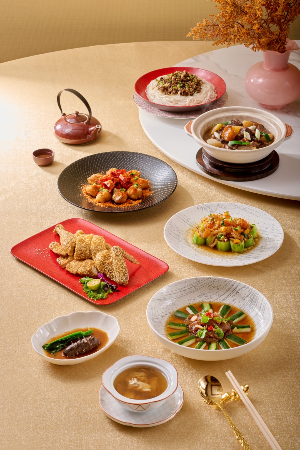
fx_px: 1062
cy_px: 225
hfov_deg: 16.1
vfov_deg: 23.9
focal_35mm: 85
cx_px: 150
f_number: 16
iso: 200
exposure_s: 1/200
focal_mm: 85
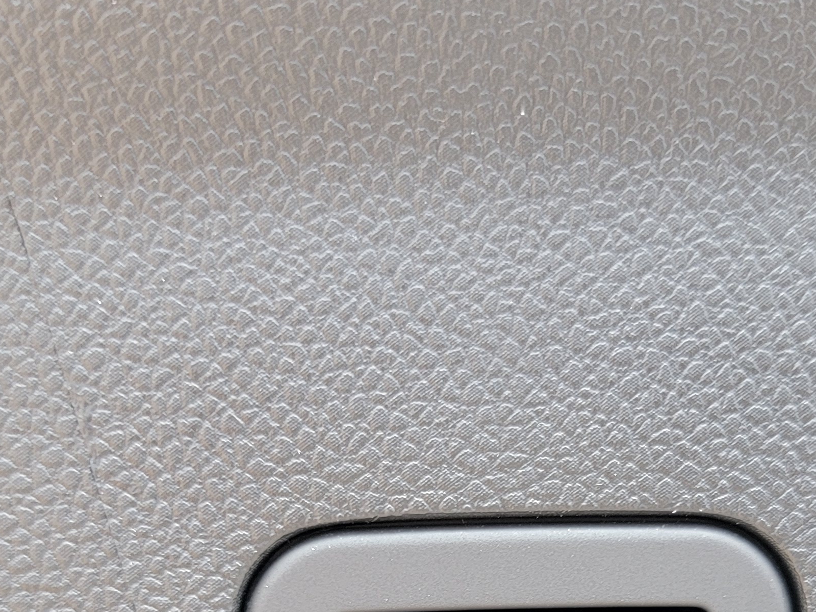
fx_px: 1414
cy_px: 661
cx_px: 493
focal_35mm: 60
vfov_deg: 23.1
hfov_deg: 32.1
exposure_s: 1/120
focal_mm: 6.7
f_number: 1.8
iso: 125
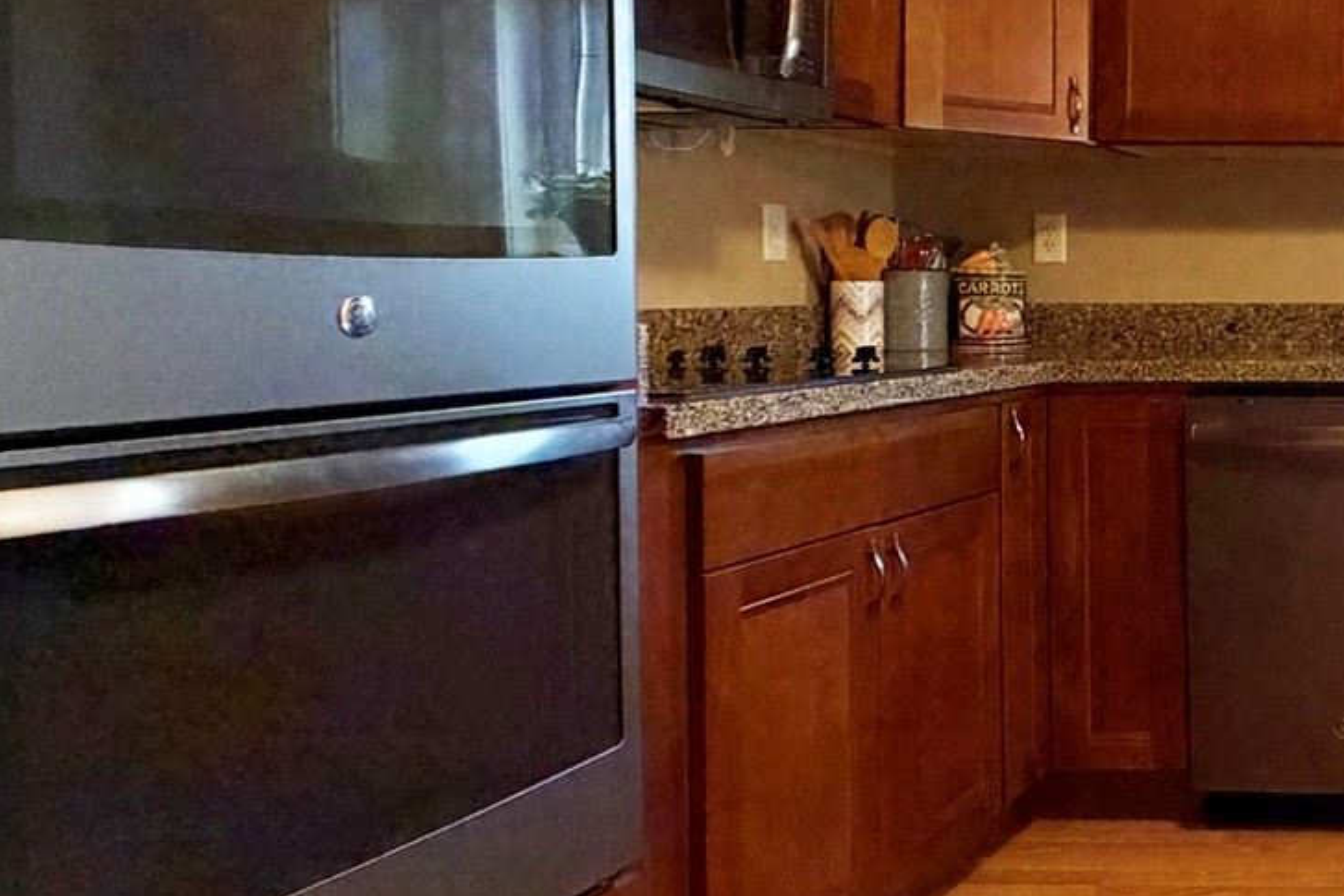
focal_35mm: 41
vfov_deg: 32.4
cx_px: 1653
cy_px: 310
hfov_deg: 35.8
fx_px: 1531
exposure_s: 1/60
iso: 500
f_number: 2.2
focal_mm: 2.22
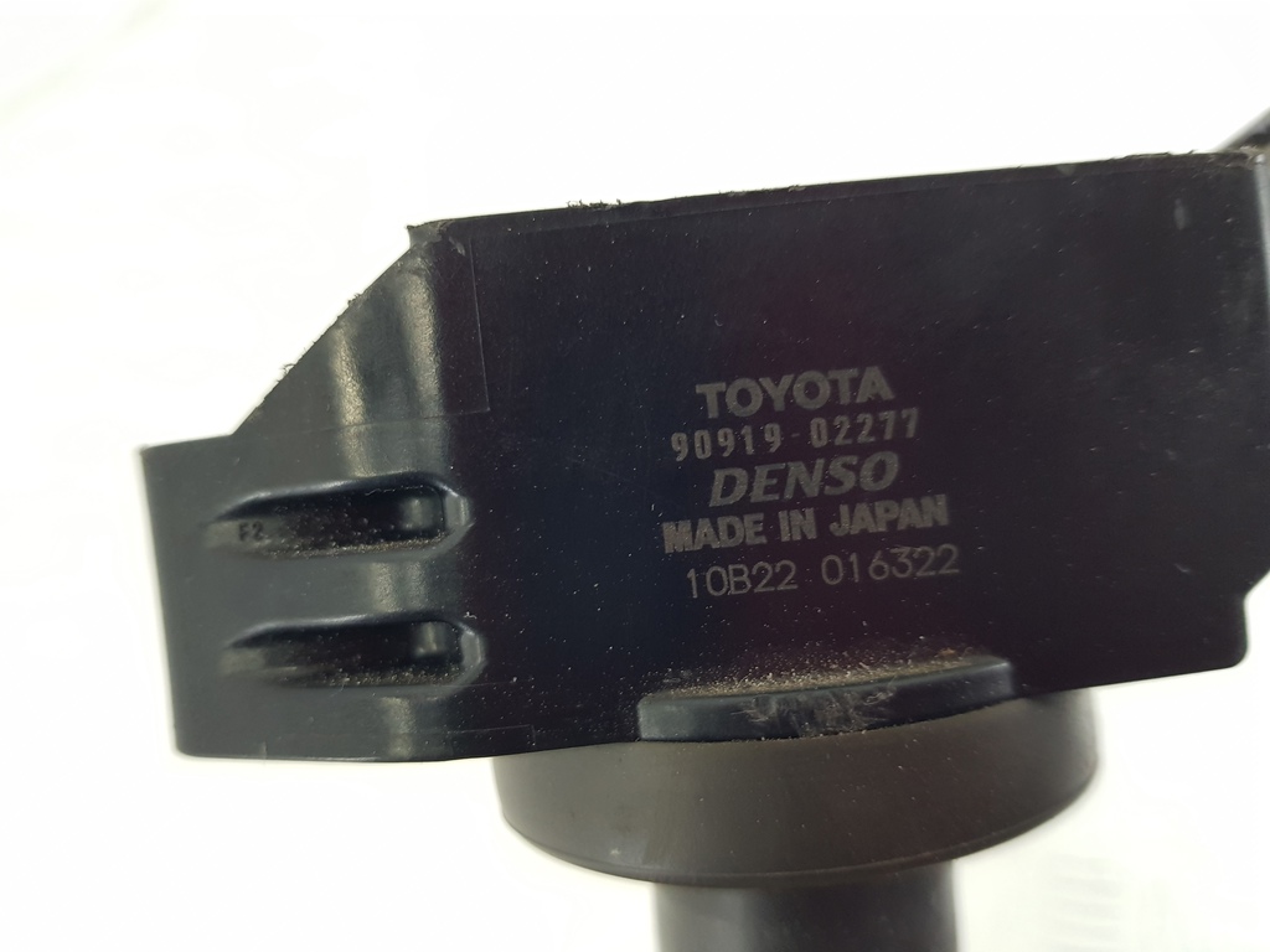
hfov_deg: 67.3
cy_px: 476
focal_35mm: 26
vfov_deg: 53.1
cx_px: 635
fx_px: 954
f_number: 1.7
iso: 125
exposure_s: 1/100
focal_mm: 4.2
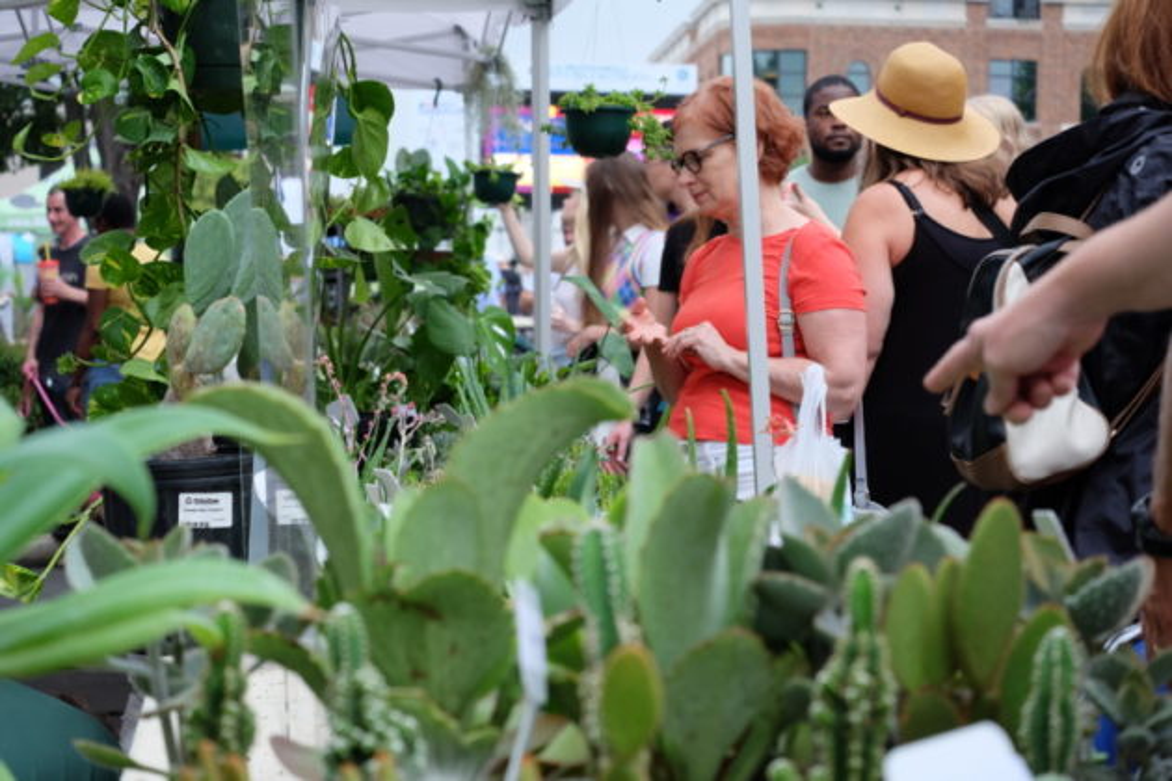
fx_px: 2441
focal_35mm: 75
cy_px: 390
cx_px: 586
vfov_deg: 18.2
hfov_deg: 27.0
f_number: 5
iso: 400
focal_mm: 50
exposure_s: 1/150
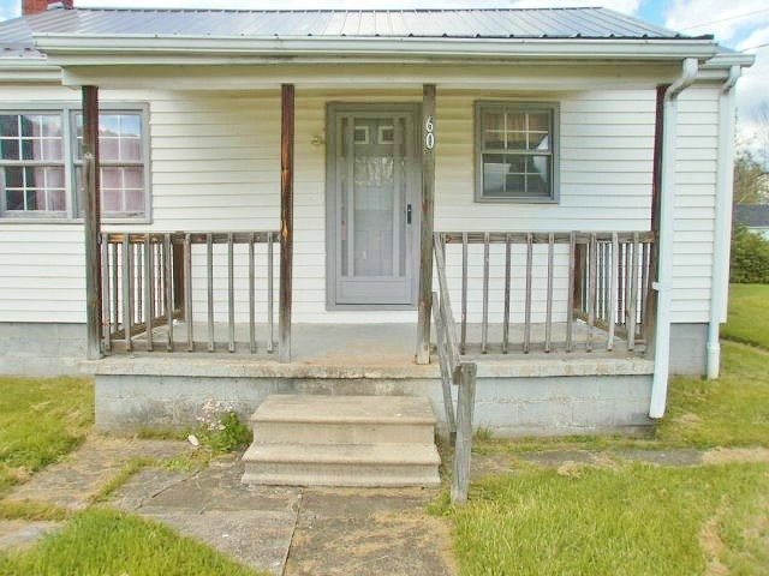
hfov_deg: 67.3
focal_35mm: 26
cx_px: 384
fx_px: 578
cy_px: 288
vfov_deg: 53.1
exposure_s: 1/125
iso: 100
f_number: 7.8
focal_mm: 4.65
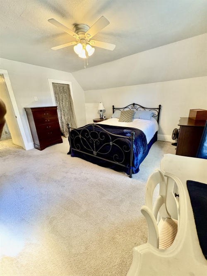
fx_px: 112
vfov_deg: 102.1
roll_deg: +2.3
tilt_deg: -18.5
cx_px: 104
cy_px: 138
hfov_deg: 85.7
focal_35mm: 14
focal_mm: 2.22
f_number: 2.2
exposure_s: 1/60
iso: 400
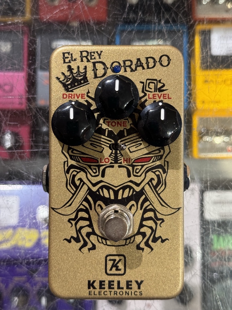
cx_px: 116
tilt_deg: -89.3
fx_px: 429
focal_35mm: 48
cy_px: 155
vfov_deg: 39.7
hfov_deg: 30.3
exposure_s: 1/40
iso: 320
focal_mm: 6.86
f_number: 1.78
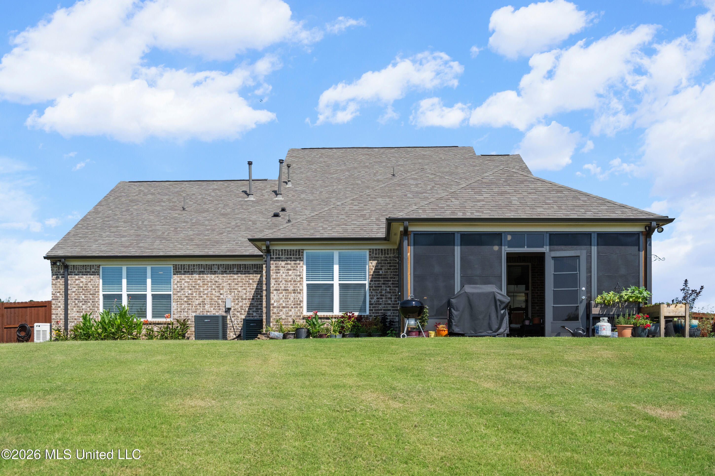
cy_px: 238
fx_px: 616
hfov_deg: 60.3
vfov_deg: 42.3
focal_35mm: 31
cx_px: 358
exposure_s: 1/1000
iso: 1000
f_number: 9.5
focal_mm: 31
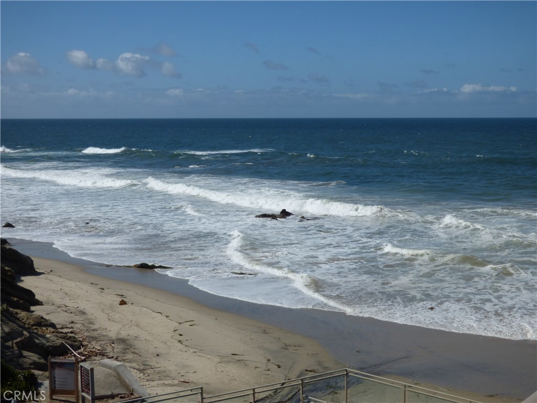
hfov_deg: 39.7
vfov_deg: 30.3
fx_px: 745
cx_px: 268
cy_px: 202
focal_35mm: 48
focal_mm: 8.68
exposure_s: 1/1600
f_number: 4.5
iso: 100
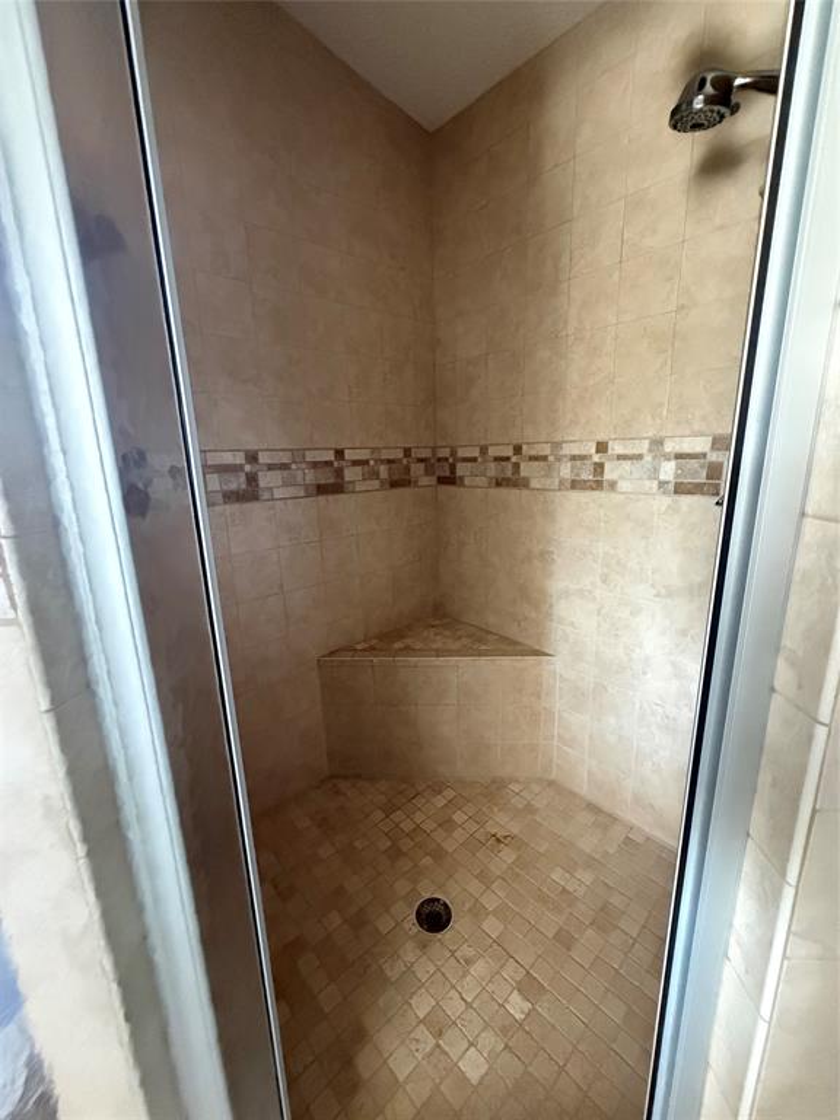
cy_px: 560
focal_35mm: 14
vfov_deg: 102.1
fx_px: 453
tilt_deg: -12.8
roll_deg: +2.4
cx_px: 420
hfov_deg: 85.7
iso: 1000
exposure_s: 1/60
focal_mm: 2.22
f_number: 2.2
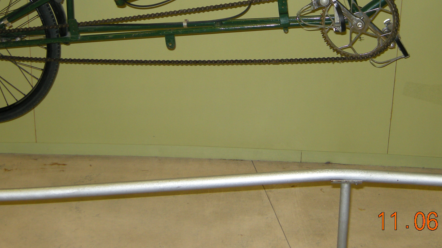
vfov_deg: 18.6
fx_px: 738
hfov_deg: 33.3
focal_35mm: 63
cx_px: 243
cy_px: 5
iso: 64
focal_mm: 7.5
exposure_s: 1/30
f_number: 2.7
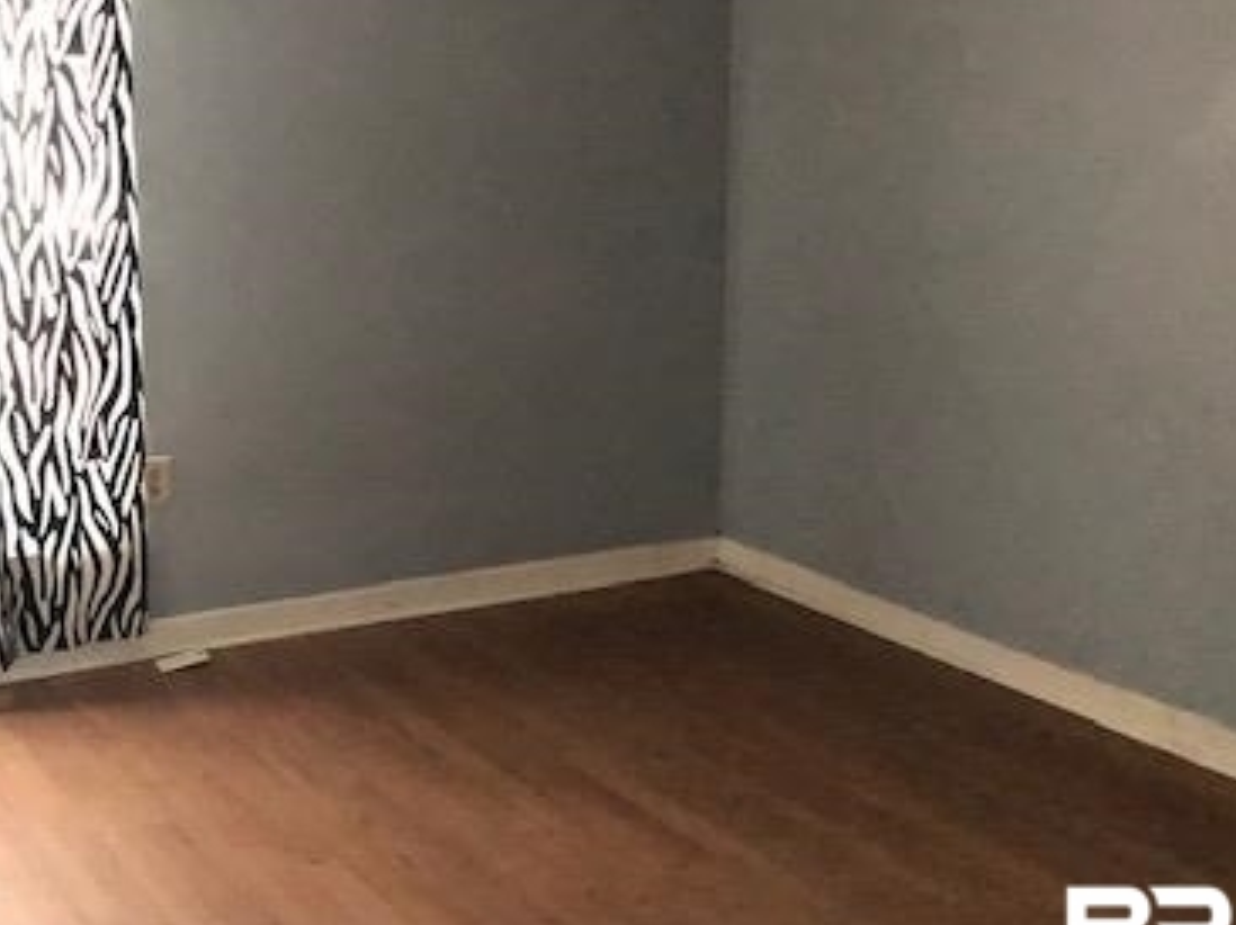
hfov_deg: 38.1
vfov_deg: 29.4
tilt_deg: -7.5
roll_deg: +0.2
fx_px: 1748
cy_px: 311
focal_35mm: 49
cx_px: 338
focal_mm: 3.99
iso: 1600
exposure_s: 1/4
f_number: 1.8
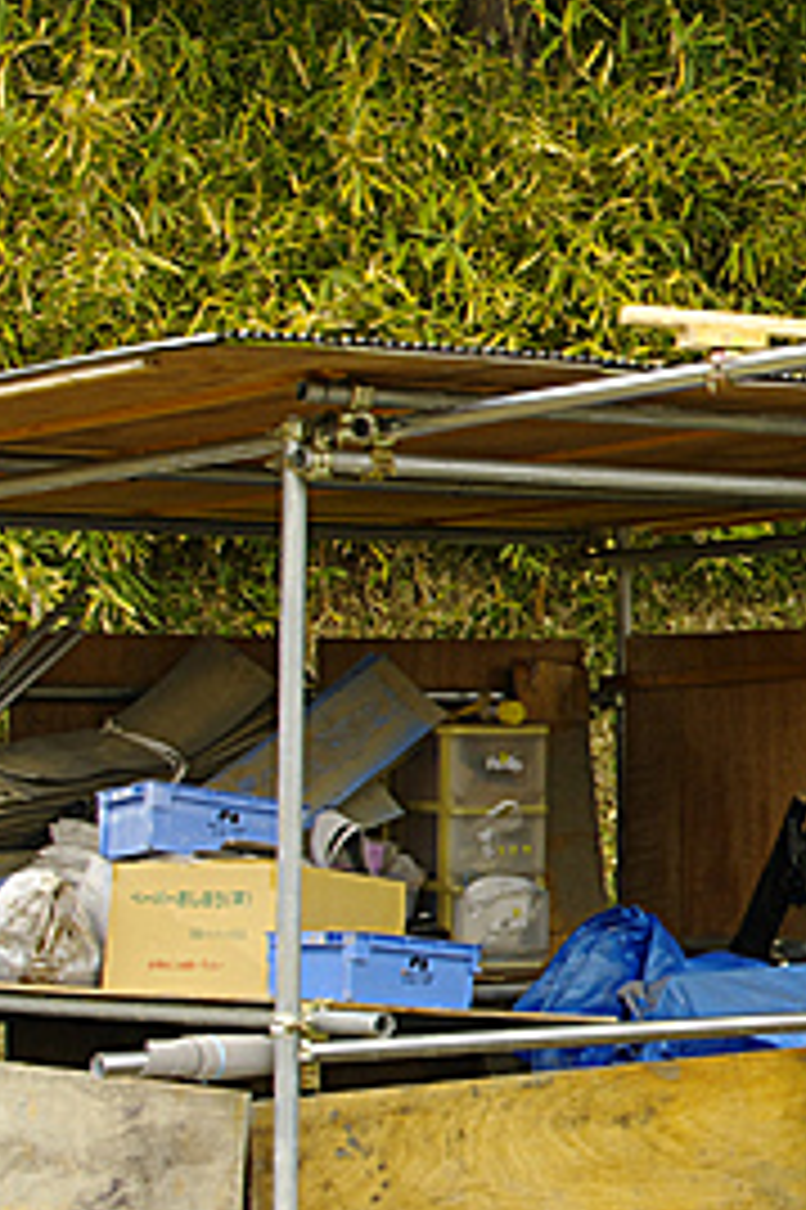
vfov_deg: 17.4
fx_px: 3965
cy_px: 607
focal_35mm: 118
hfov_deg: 11.1
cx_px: 1241
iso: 200
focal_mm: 26.88
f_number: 10
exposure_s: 1/30
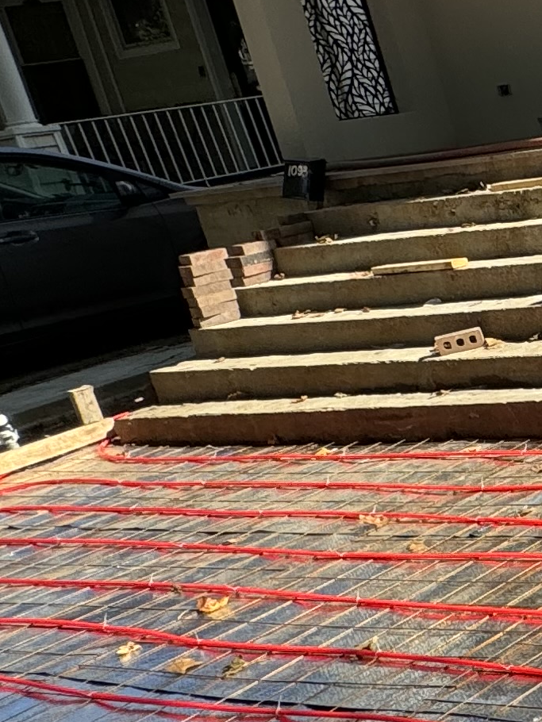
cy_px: 339
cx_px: 1269
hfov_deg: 15.1
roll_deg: +7.4
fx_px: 1294
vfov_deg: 31.2
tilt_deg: -14.4
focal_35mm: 62
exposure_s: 1/858
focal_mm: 2.22
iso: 50
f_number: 2.2
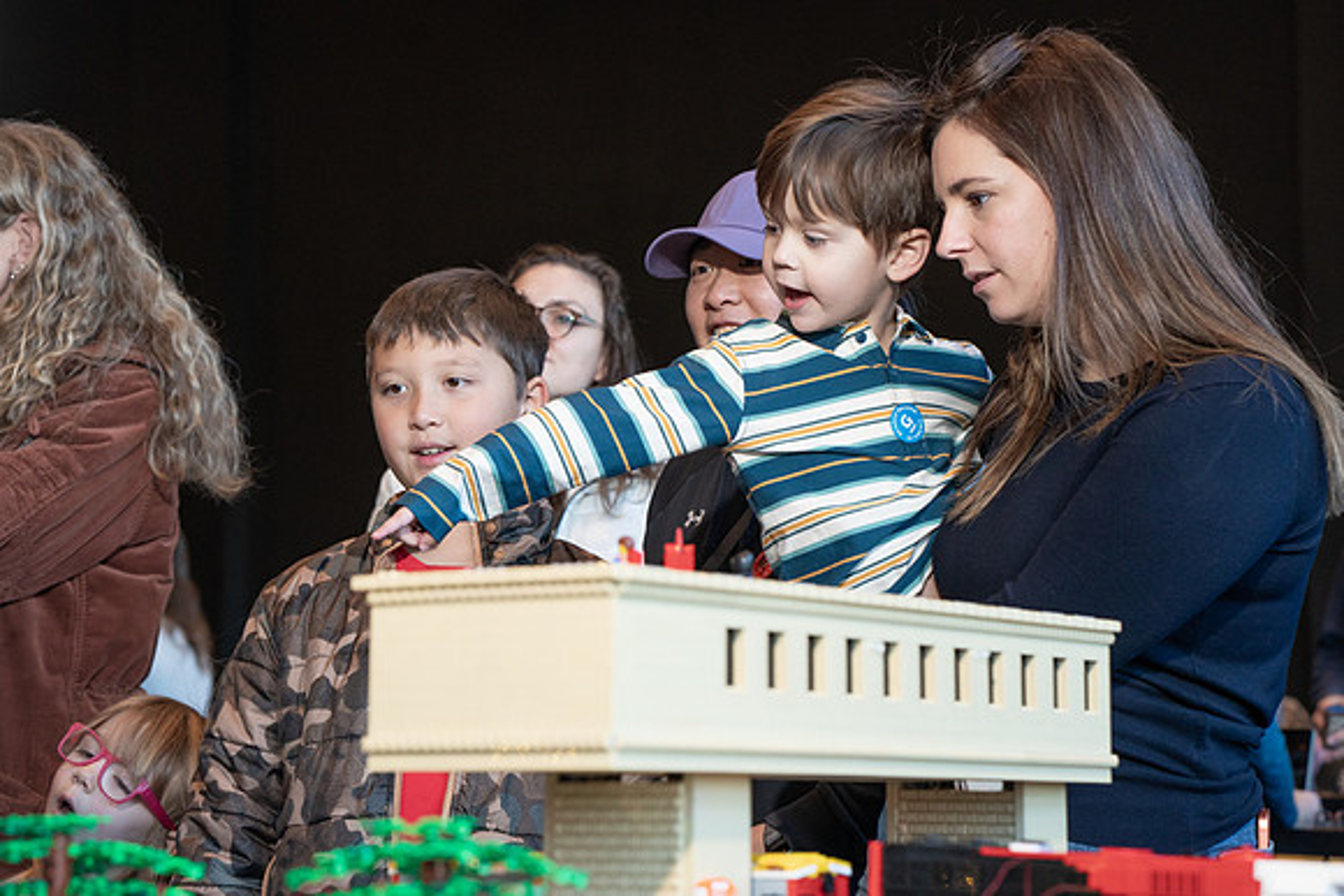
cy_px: 448
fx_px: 3310
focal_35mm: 89
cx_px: 670
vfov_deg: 15.4
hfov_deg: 23.0
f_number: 5.6
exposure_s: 1/250
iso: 2000
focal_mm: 85
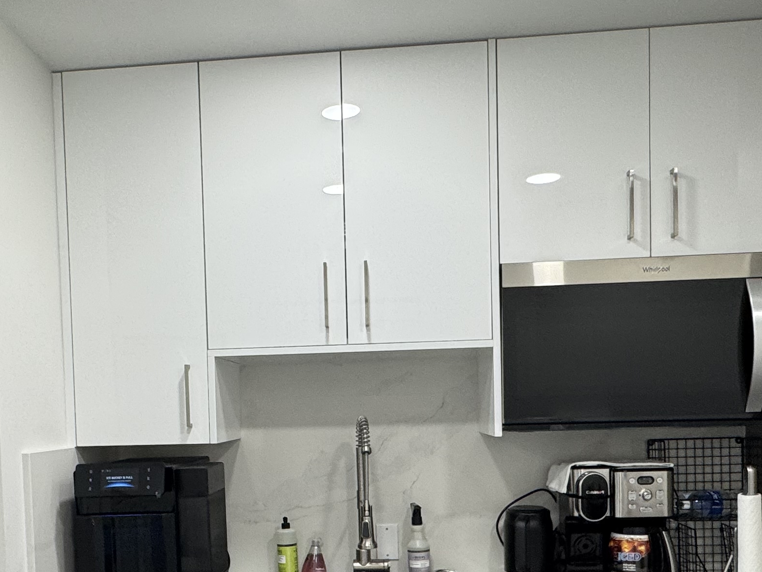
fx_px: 792
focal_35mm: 36
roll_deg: +1.9
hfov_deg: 51.1
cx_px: 310
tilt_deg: -4.0
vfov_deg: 38.4
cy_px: 446
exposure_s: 1/120
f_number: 2.2
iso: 125
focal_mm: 2.22
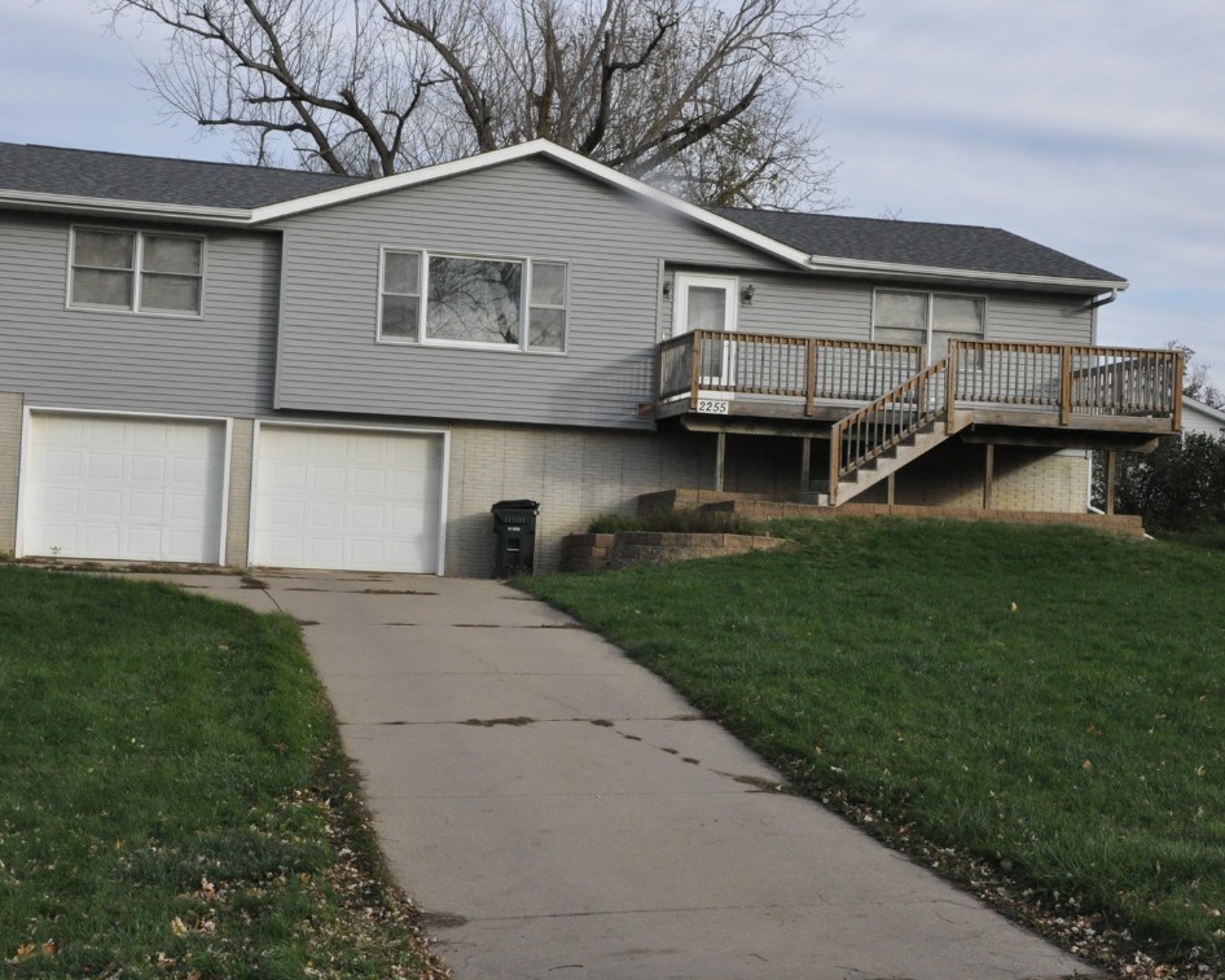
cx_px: 587
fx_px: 1994
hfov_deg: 34.1
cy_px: 484
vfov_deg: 27.6
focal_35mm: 55
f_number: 18
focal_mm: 32
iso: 1600
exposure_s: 1/320
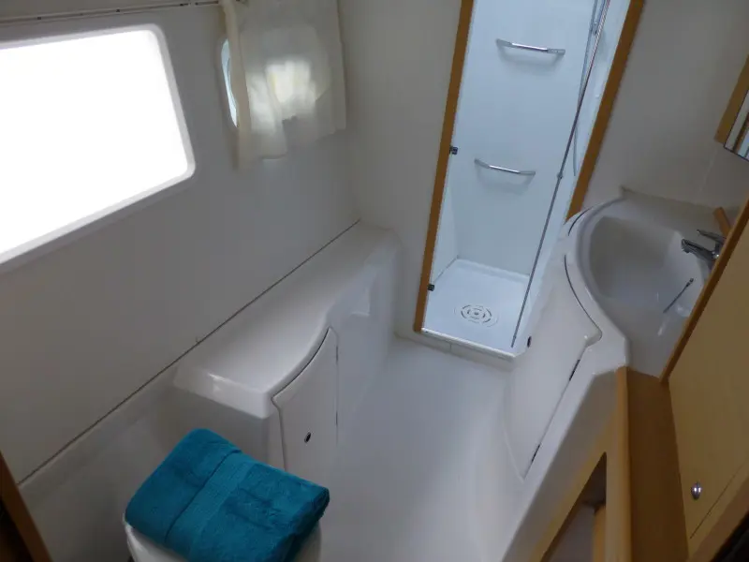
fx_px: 519
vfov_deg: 56.8
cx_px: 374
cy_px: 281
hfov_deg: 71.6
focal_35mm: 24
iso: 250
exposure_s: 1/60
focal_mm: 4.3
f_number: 3.3
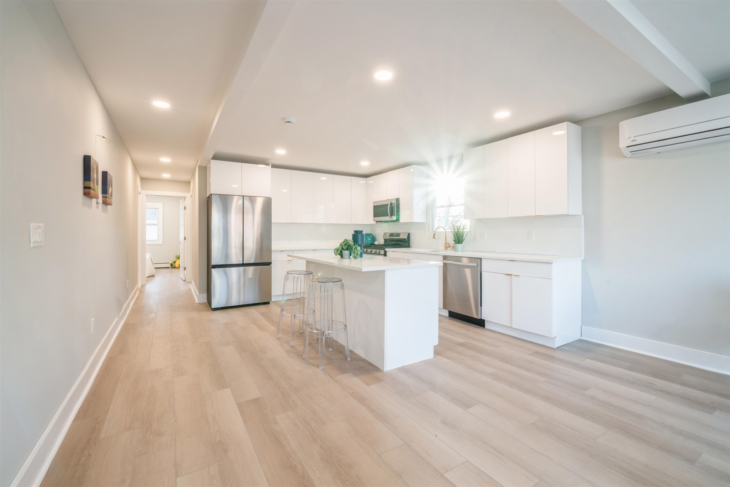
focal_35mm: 15
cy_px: 244
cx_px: 365
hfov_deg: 100.4
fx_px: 304
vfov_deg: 77.3
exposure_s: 1/3
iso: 200
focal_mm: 15
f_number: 11
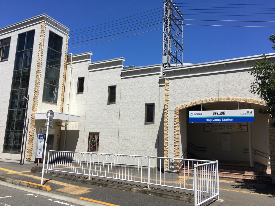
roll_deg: -0.6
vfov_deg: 48.2
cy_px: 103
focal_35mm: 29
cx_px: 138
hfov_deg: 61.7
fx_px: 230
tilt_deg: +11.4
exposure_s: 1/1748
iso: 25
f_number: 2.2
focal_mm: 4.15
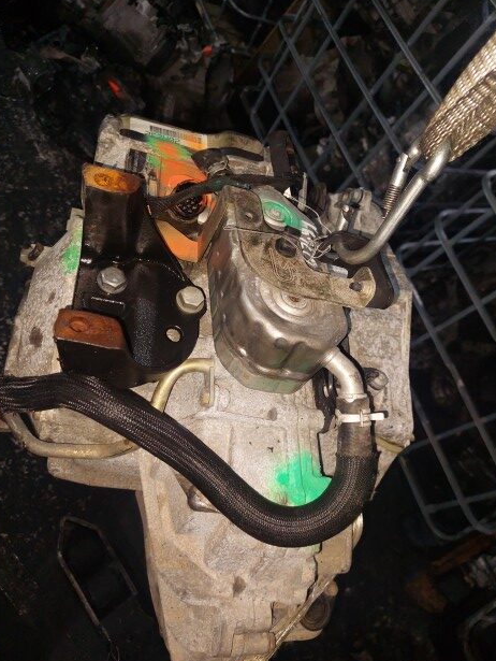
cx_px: 246
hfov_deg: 53.1
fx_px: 496
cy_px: 333
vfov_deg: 67.3
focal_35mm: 26
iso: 320
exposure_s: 1/100
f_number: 1.8
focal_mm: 5.23
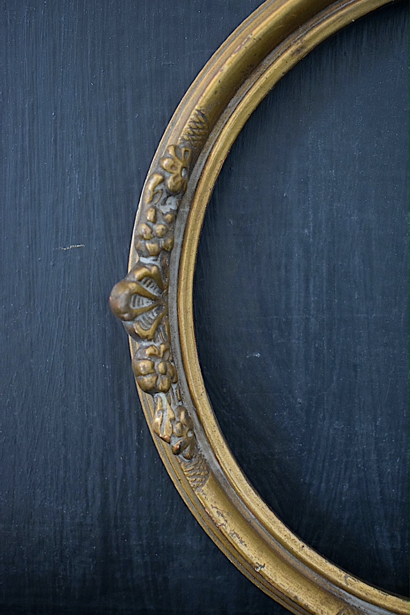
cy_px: 308
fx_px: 871
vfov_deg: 38.9
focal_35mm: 51
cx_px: 205
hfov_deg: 26.5
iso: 3200
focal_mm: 34
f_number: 4.5
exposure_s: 1/40
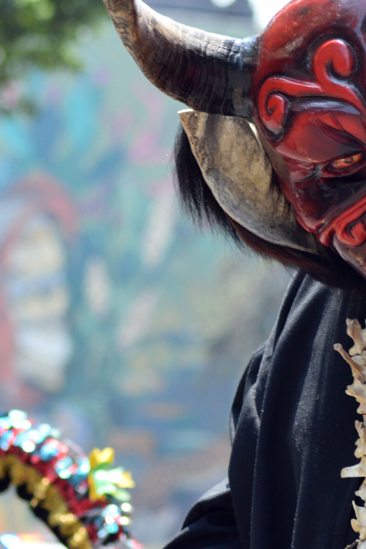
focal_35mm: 344
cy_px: 242
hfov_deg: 4.0
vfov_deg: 6.0
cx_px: 256
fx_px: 5249
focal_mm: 105
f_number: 5.6
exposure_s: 1/500
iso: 400
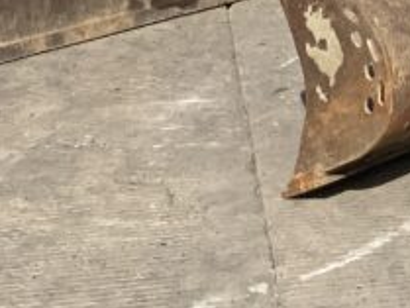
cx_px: 436
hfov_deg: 13.6
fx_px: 1683
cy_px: -412
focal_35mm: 142
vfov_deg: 9.4
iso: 16
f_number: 1.8
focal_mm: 3
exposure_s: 1/2320
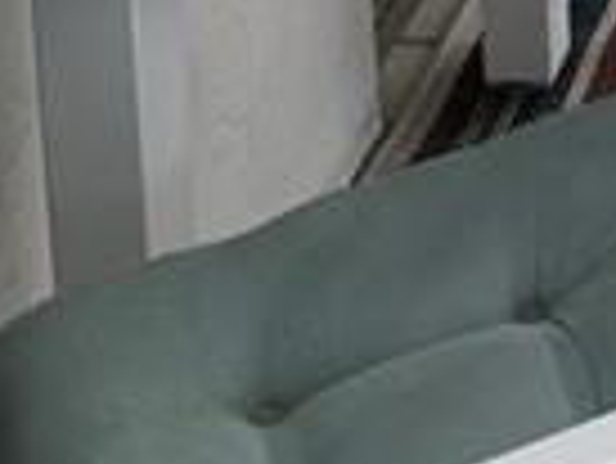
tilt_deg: -10.7
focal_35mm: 146
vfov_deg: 8.3
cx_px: 1254
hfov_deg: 12.0
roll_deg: +0.7
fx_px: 2600
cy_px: -1014
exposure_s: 1/491
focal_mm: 4.25
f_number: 1.8
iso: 32
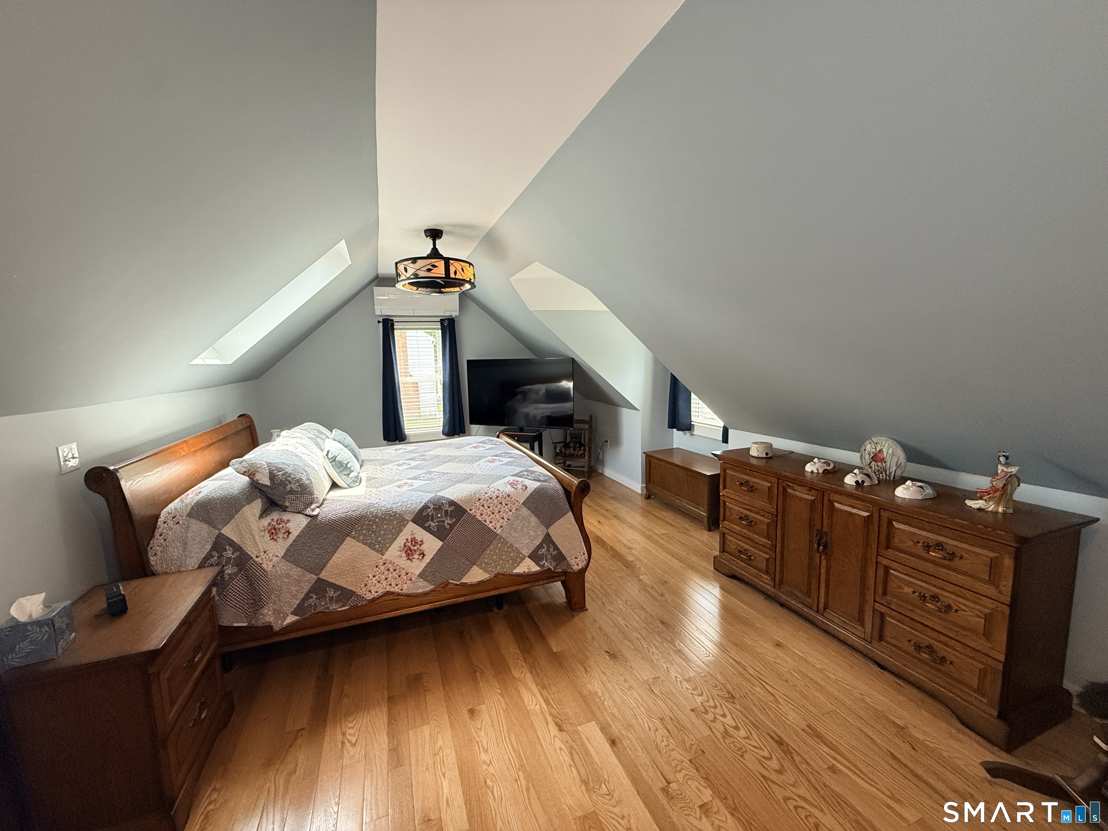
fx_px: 448
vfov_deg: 85.7
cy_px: 416
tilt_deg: -7.2
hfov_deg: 102.1
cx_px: 554
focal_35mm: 14
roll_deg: +1.5
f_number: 2.2
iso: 400
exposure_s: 1/120
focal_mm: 2.22
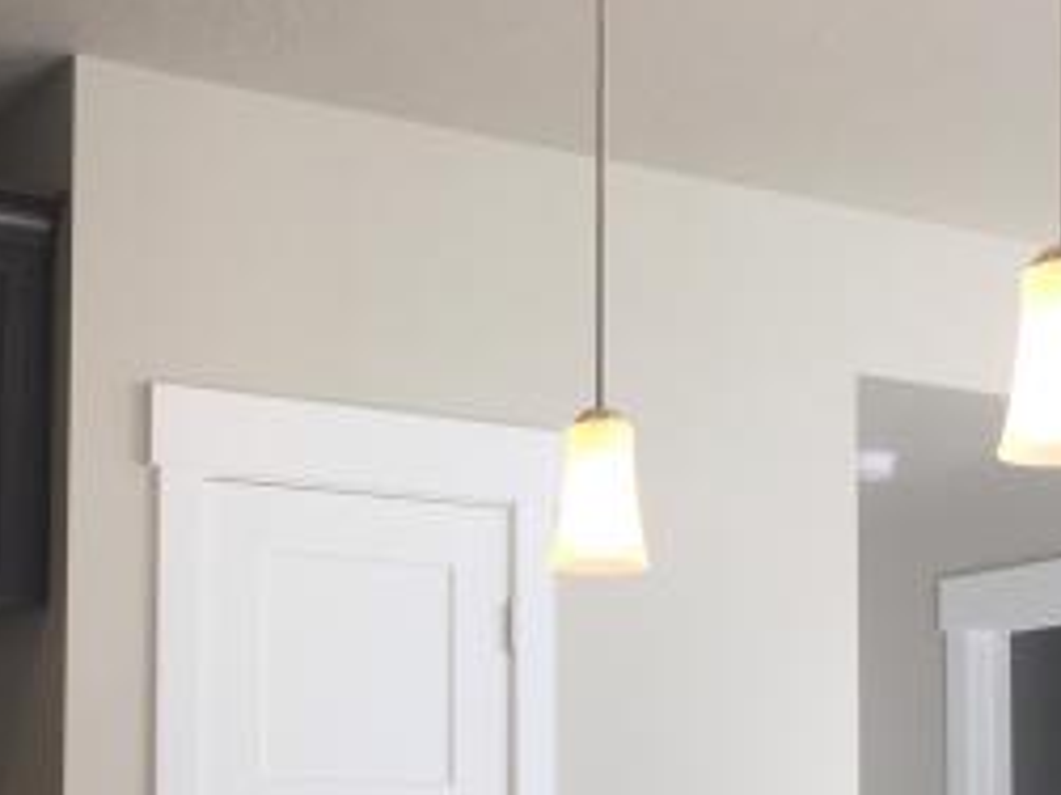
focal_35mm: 74
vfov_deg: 19.4
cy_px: 765
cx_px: 507
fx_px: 2267
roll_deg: +0.7
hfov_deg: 26.3
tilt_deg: +4.3
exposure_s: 1/120
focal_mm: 4.15
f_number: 2.2
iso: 50
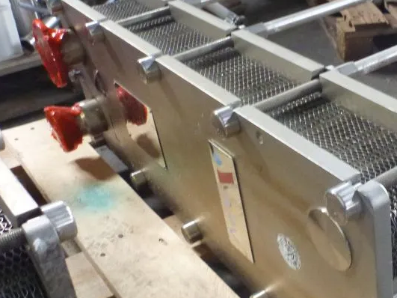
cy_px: 173
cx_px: 343
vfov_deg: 27.0
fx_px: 619
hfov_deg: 34.0
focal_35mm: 54
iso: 800
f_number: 3.3
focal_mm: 4.9
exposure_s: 1/30
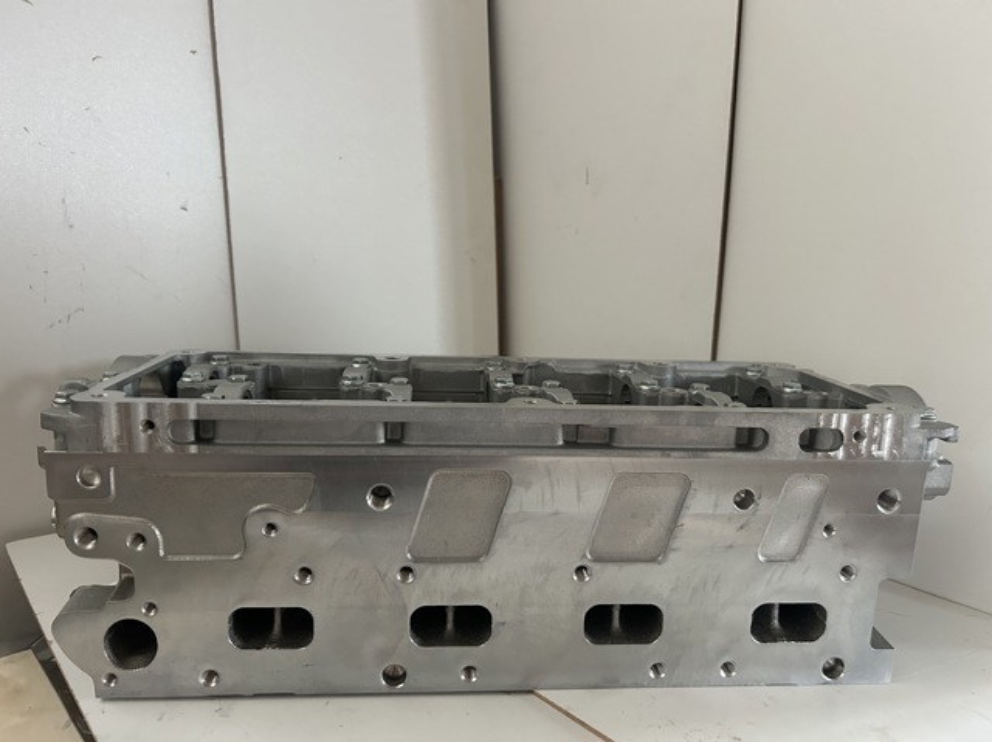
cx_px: 496
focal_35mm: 26
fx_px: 745
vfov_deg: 53.0
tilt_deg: -10.0
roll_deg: -0.9
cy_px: 371
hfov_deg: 67.3
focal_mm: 5.7
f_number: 1.5
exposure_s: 1/60
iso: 400
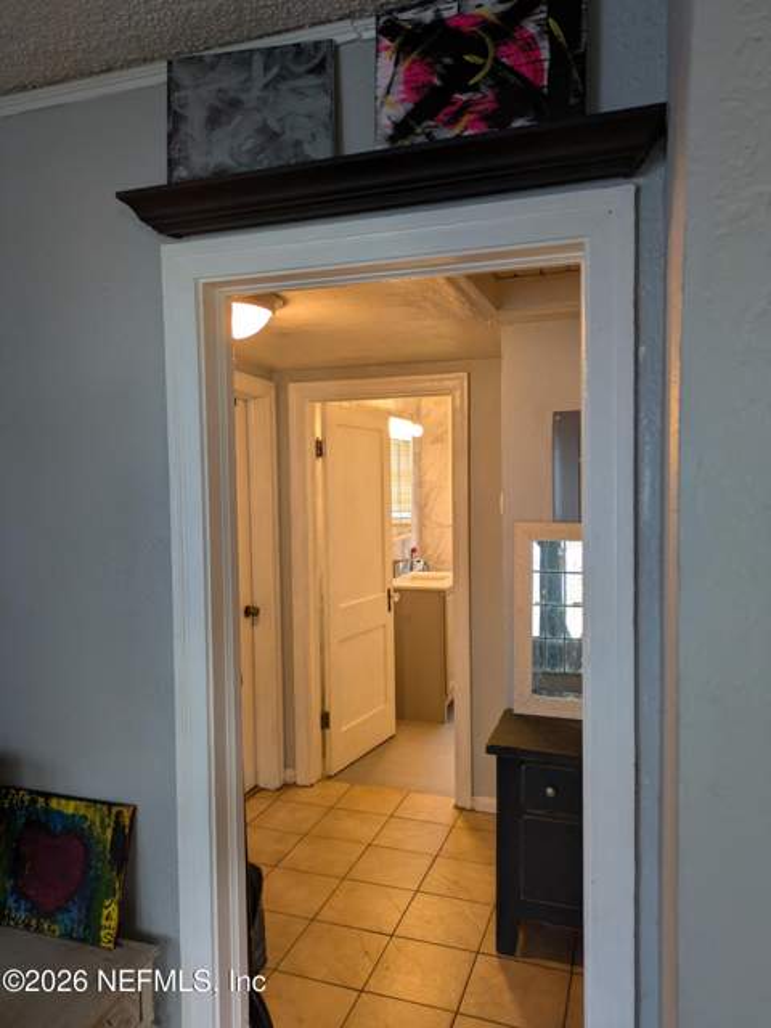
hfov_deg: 54.9
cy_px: 514
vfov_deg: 69.4
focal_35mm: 25
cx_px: 386
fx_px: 742
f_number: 1.89
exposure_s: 1/60
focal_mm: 5.43
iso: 126
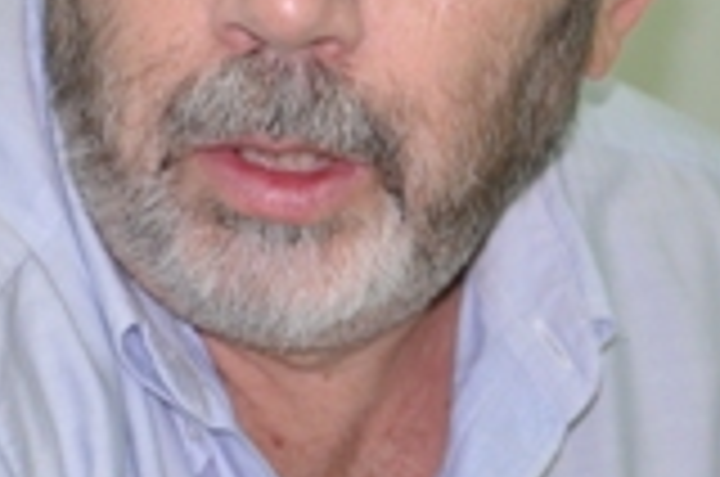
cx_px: 315
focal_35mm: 261
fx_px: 5210
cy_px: 198
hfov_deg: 7.9
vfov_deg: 5.2
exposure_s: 1/60
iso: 1250
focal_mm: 52
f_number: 5
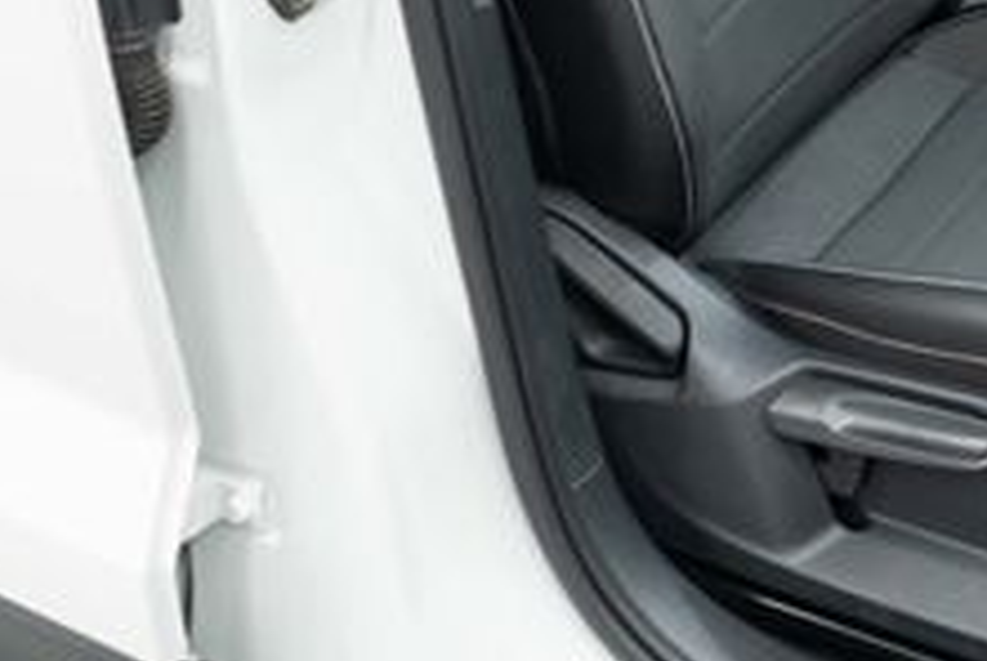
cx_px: 1032
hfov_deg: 23.7
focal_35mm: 81
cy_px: -279
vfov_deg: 15.8
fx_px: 2224
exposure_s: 1/40
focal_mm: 28
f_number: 3.5
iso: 800
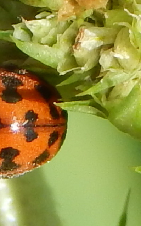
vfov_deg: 12.9
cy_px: 113
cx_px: 4
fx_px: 995
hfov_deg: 8.1
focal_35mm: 162
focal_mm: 20.5
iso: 125
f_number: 4.6
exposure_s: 1/640
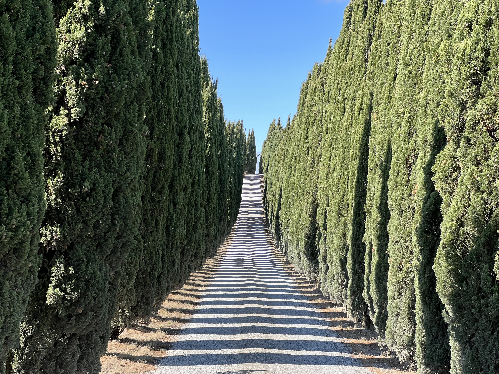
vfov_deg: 19.1
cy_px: 187
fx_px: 1110
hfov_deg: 25.3
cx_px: 250
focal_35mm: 77
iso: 32
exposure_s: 1/267
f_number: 2.8
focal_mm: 9
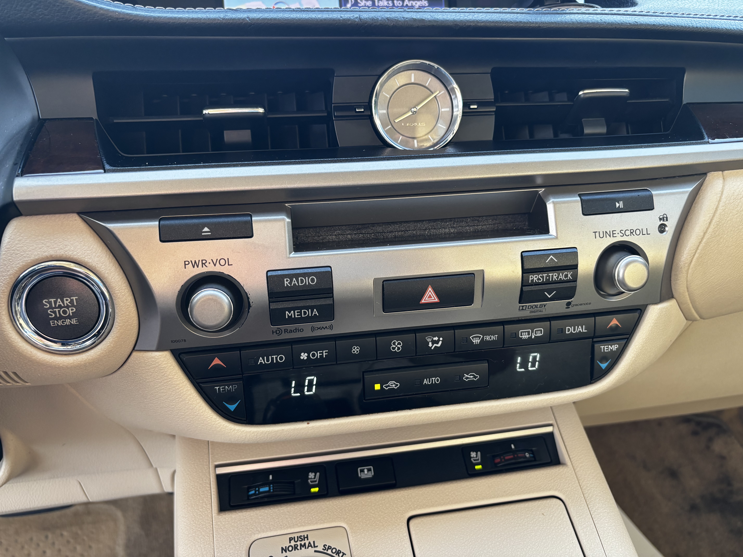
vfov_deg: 53.1
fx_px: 558
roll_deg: +0.3
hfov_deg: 67.3
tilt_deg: -21.3
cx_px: 372
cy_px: 278
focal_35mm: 26
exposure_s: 1/121
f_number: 1.6
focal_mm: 5.96
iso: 125
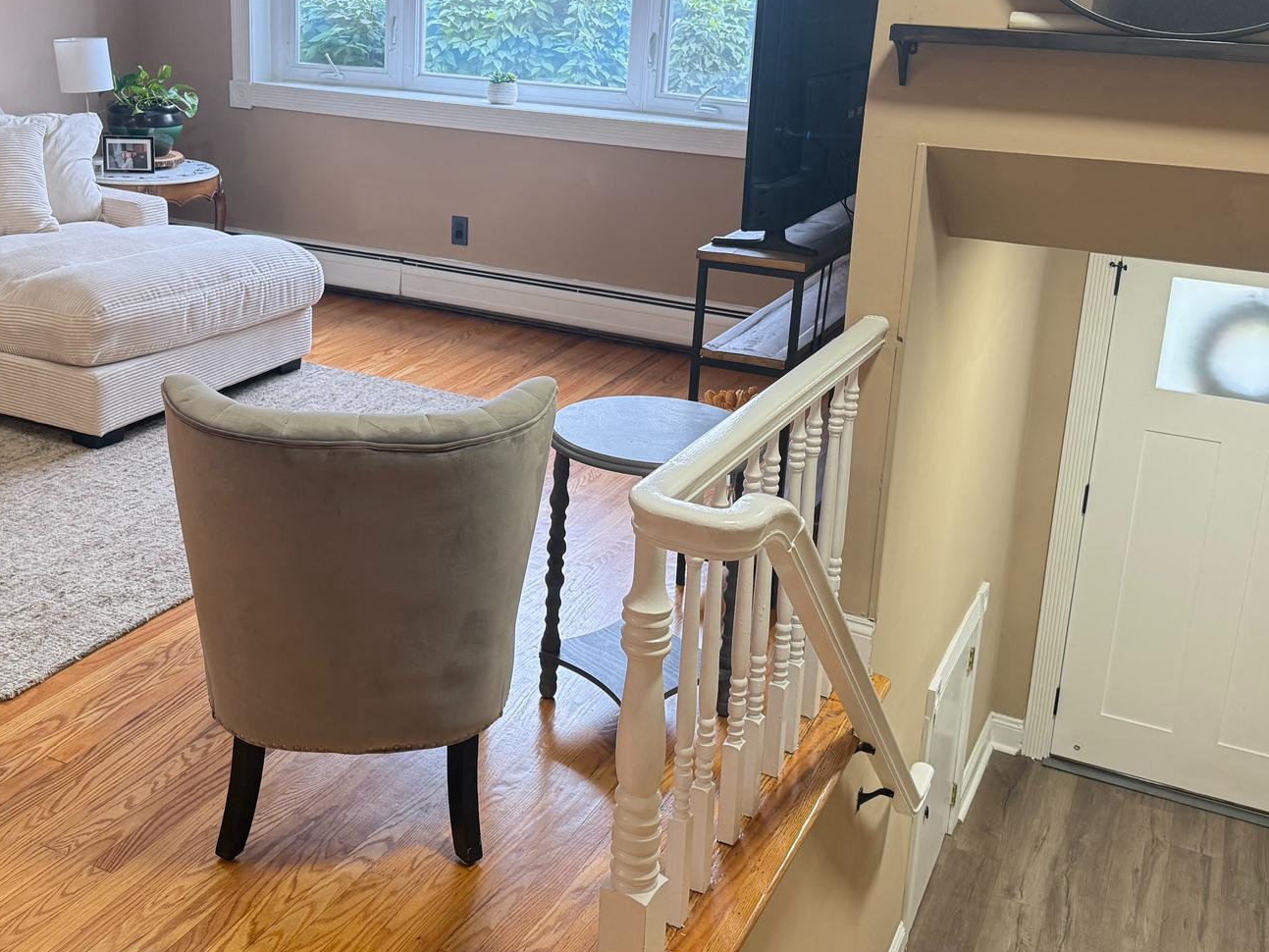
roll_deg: -2.1
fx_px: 1393
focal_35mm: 38
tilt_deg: -15.0
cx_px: 506
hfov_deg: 48.7
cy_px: 322
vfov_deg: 37.3
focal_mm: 6.76
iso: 250
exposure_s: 1/60
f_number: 1.78
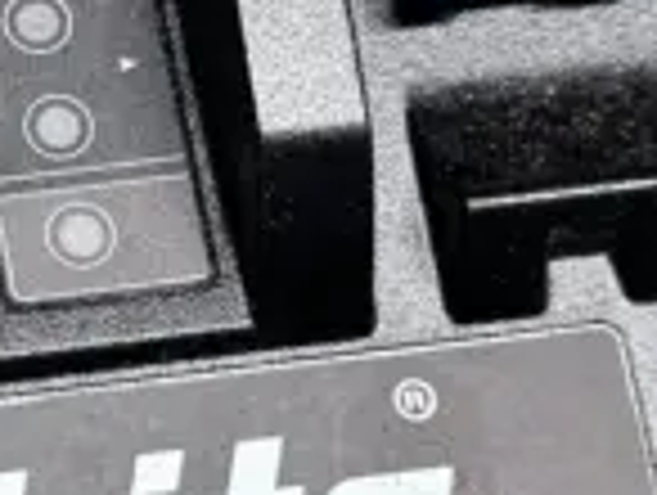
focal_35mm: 126
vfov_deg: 11.8
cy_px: 216
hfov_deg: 15.0
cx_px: -176
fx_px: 2395
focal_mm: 6.76
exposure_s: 1/50
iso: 160
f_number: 1.78
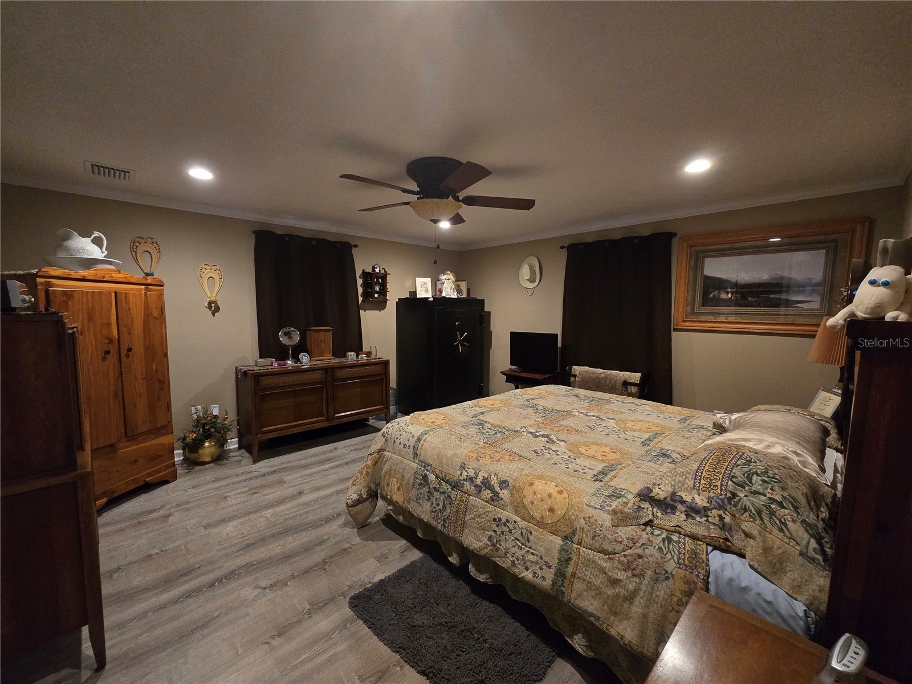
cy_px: 342
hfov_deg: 106.2
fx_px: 343
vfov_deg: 89.9
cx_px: 456
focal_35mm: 13
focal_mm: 2.2
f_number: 2.2
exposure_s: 1/60
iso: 400
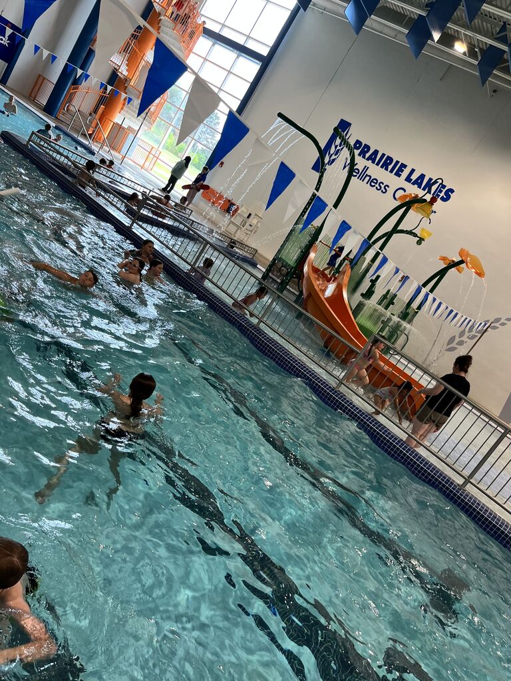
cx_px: 256
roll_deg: -33.5
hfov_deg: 53.1
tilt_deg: -11.1
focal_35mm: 26
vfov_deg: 67.3
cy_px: 340
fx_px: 512
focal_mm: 5.1
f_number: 1.6
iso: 80
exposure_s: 1/121
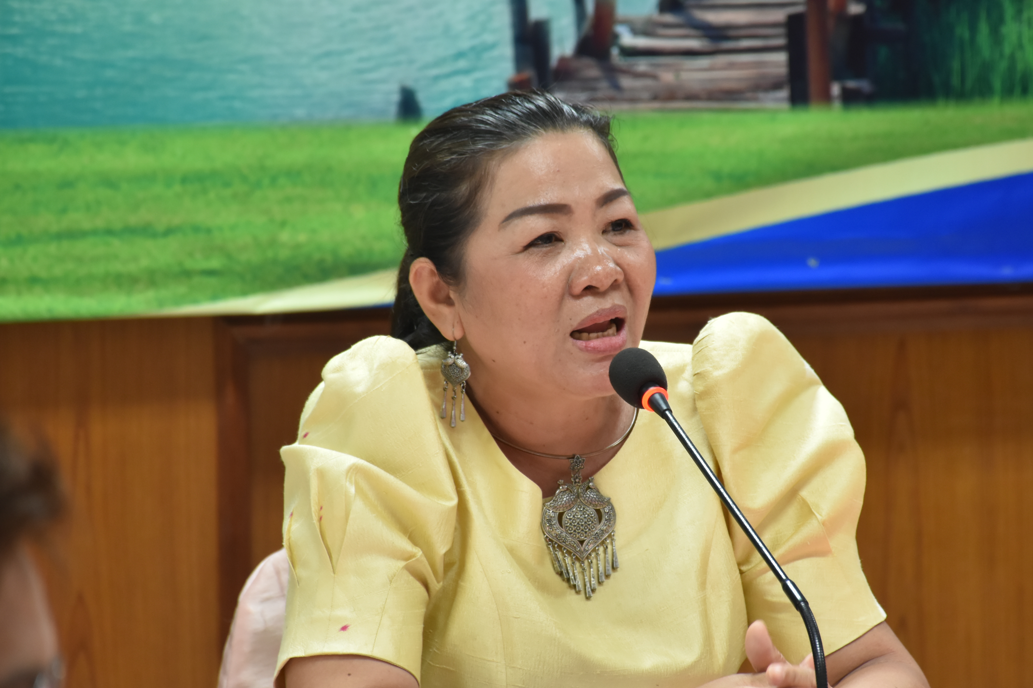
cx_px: 595
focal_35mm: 256
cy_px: 354
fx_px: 7345
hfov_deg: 8.0
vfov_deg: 5.4
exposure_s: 1/25
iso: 800
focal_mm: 140
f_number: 5.6
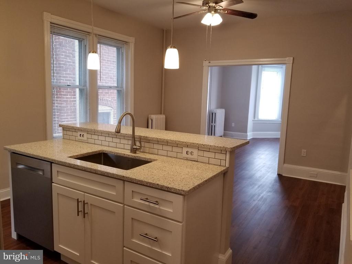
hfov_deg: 67.3
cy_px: 132
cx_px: 176
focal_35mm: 26
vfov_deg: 53.1
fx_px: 264
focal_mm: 4.3
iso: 100
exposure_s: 1/60
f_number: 1.7
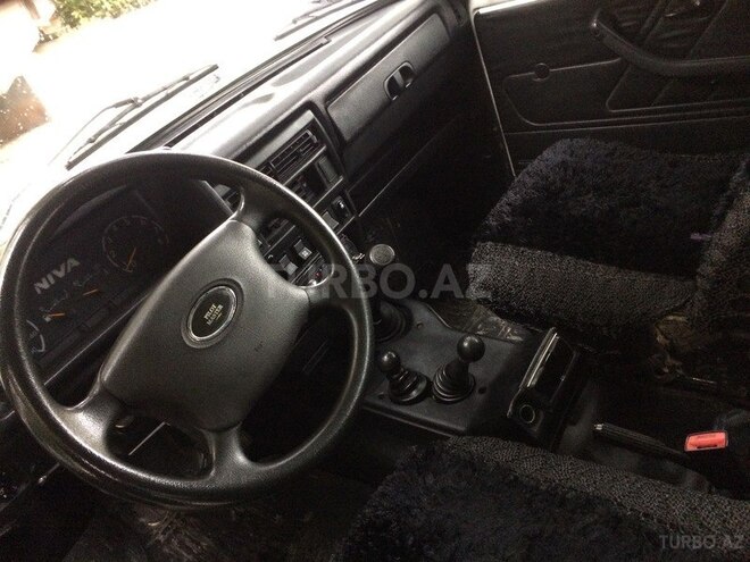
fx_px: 628
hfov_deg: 61.7
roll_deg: +22.5
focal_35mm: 29
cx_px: 375
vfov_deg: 48.2
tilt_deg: -33.3
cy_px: 281
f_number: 2.2
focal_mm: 4.15
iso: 400
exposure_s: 1/17
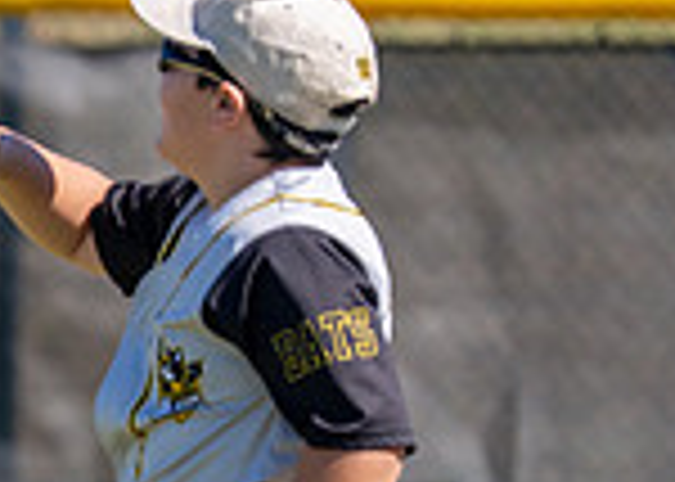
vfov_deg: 2.0
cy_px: 496
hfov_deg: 2.9
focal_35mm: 703
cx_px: -727
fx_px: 13471
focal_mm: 160
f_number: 2.8
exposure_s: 1/2000
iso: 100
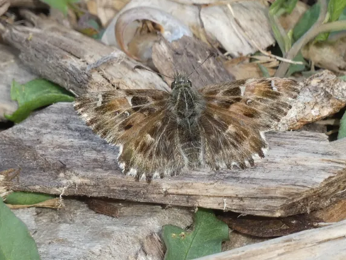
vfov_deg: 2.9
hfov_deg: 3.9
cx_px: 189
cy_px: 125
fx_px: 5060
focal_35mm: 506
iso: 160
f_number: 5.6
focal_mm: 81.4
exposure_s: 1/100
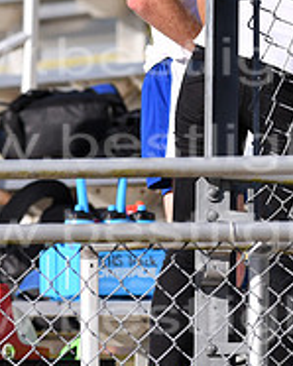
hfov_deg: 1.2
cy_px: 19
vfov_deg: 1.5
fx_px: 14242
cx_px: 319
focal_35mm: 1315
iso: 400
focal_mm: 300
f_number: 5.6
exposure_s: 1/3200
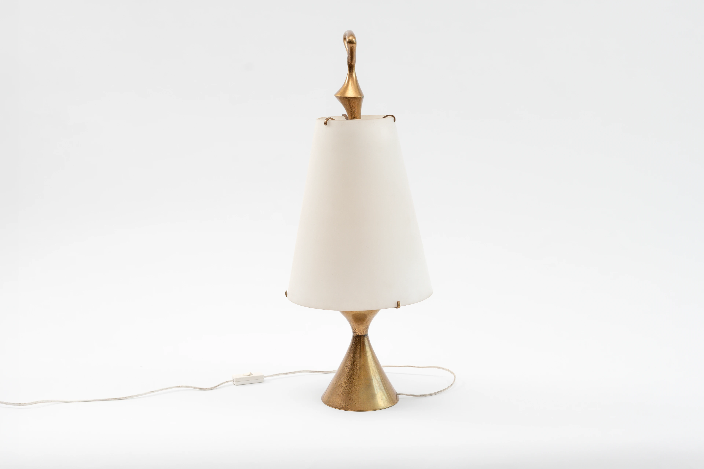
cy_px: 234
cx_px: 352
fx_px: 978
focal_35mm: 50
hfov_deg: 39.6
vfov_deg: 27.0
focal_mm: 50
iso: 250
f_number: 8
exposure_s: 1/125
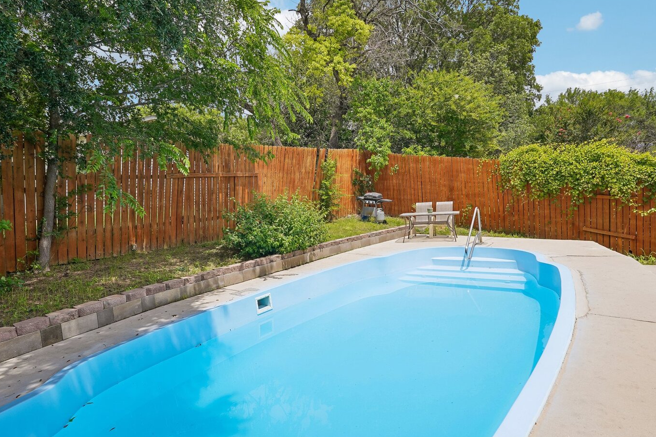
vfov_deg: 62.5
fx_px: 357
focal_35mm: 20
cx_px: 368
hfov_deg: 84.8
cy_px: 180
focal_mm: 16.5
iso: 100
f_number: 8
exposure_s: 1/320
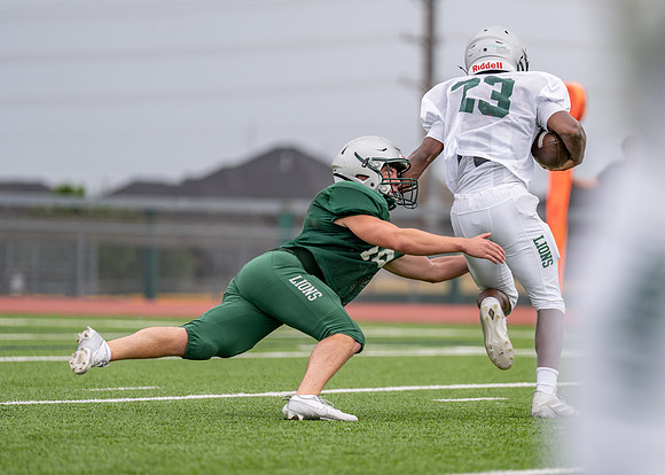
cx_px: 430
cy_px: 253
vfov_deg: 5.7
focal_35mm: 252
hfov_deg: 8.0
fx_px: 4756
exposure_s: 1/2500
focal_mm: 194
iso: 250
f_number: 2.8
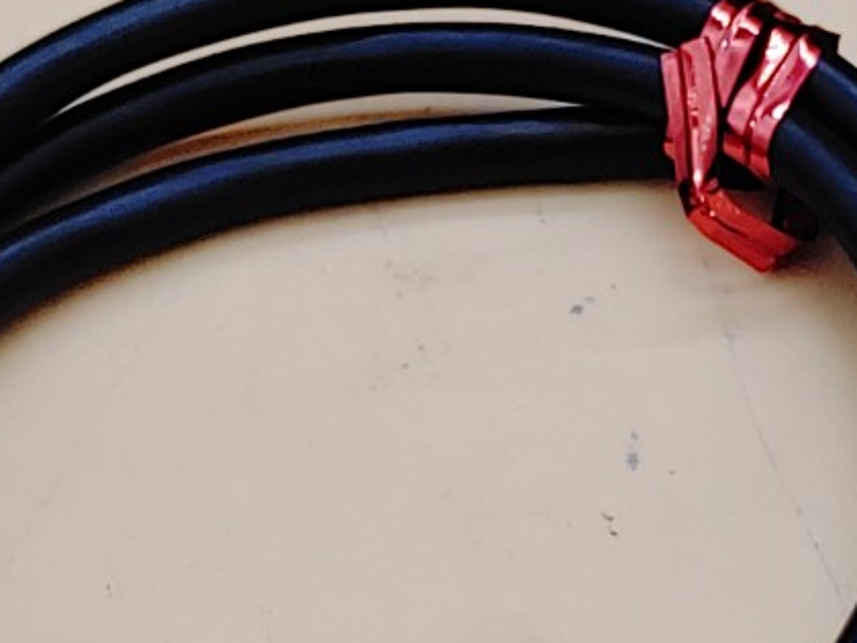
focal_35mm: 151
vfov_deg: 9.8
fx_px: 3738
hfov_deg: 13.0
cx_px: 700
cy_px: 551
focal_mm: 4.36
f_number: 1.8
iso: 50
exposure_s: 1/131
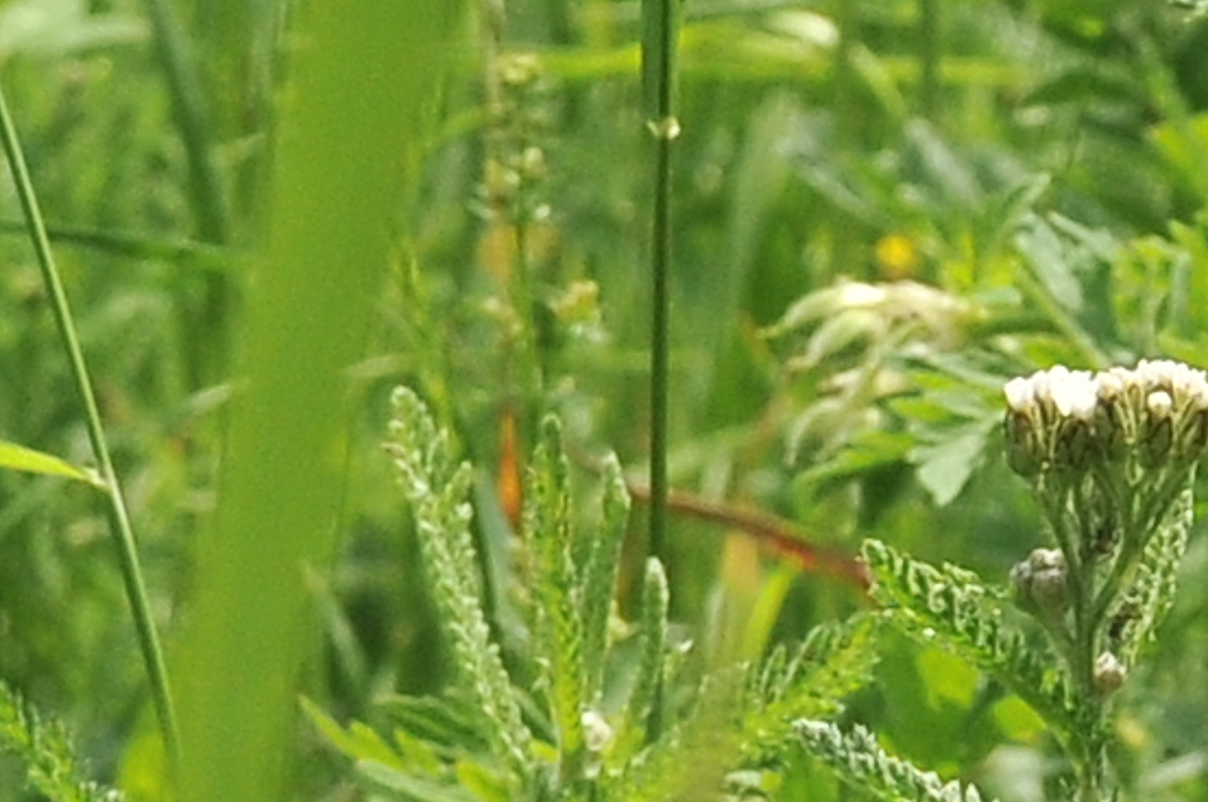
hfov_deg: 6.7
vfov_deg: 4.5
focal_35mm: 302
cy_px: -349
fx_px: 10122
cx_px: -519
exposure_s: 1/500
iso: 320
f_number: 10
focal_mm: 26
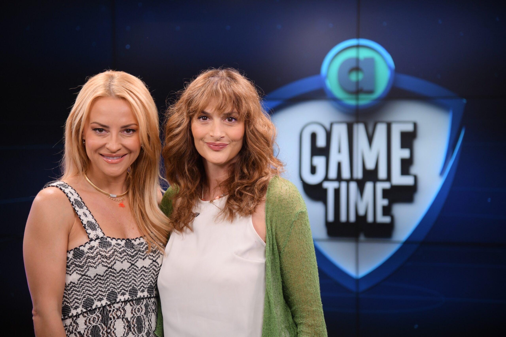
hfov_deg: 23.6
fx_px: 1209
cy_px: 168
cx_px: 253
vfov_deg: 15.9
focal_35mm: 86
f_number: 4
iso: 800
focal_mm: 86
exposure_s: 1/250
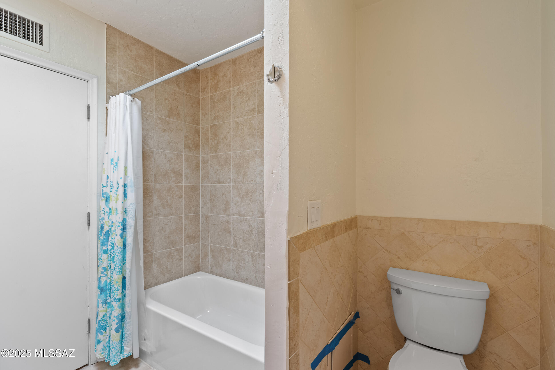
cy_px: 185
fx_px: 247
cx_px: 278
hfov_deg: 96.7
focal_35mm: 16
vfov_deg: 73.8
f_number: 8
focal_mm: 16
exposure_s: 1/3
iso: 400
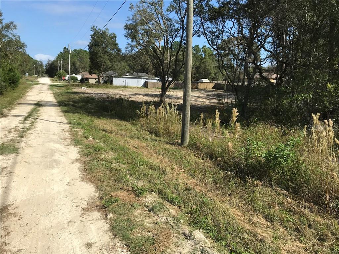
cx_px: 170
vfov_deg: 49.7
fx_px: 274
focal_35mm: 28
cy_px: 127
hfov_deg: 63.4
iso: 20
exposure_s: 1/2227
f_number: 1.8
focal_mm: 3.99
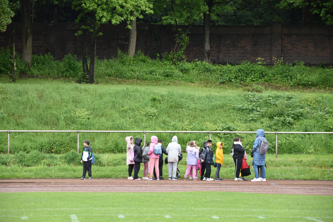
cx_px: 166
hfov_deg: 13.0
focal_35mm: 158
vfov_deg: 8.7
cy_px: 111
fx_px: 1457
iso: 400
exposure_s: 1/160
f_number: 6.3
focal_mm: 105
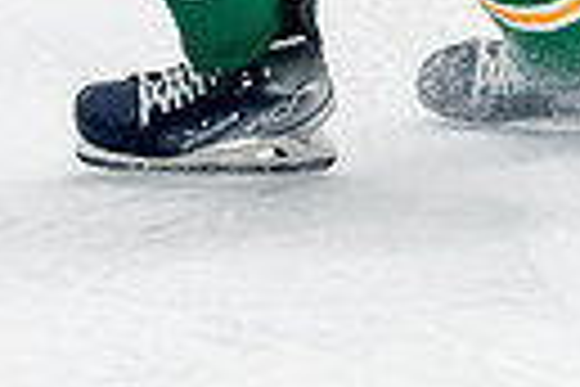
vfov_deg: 2.0
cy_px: -510
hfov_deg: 3.1
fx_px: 10890
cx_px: 286
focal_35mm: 676
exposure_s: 1/800
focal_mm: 85
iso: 3200
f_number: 2.8
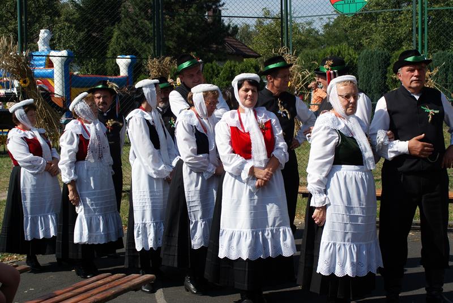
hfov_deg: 37.8
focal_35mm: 52
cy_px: 152
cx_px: 226
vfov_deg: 25.8
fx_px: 662
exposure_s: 1/400
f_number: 8
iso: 100
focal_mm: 35
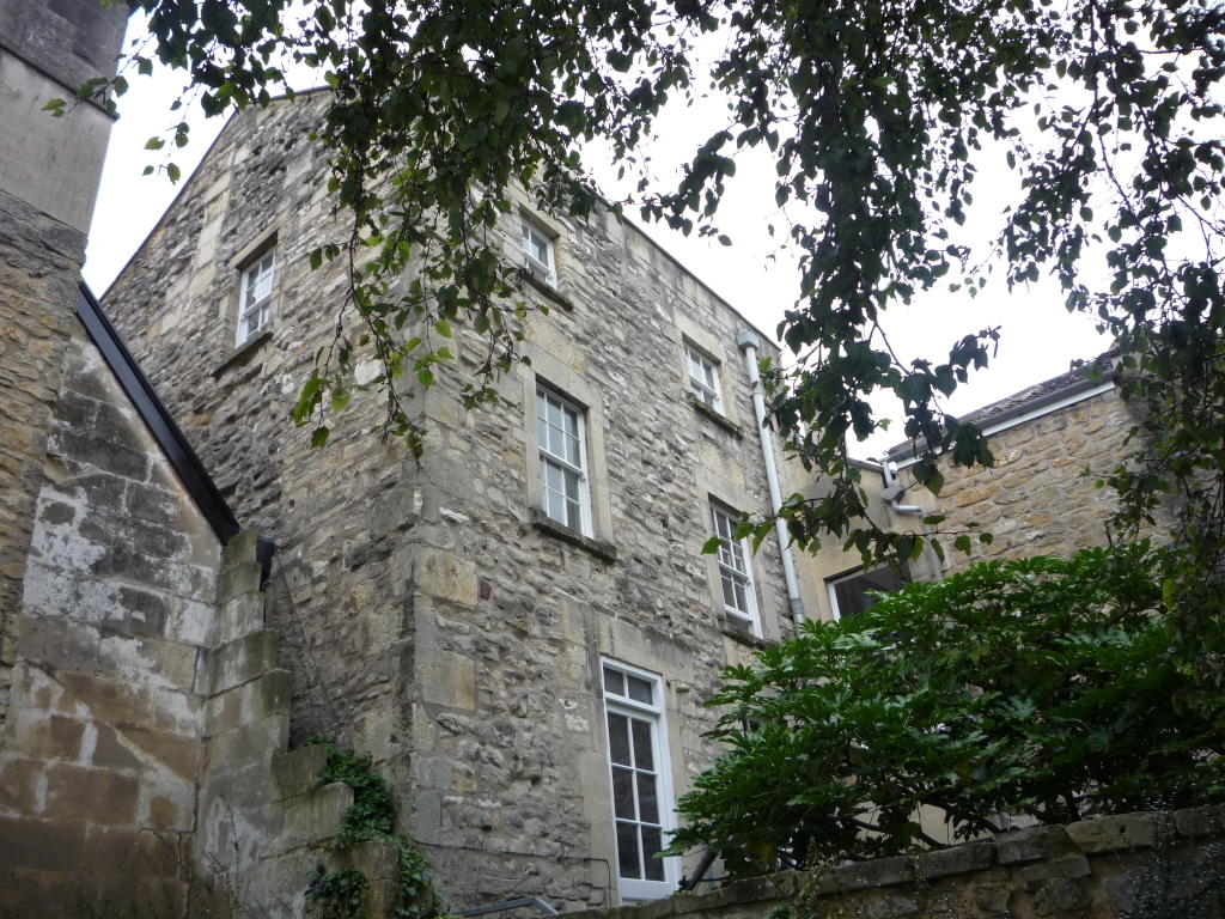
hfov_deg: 60.0
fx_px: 1062
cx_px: 612
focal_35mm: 30
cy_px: 460
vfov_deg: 46.8
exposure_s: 1/125
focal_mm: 5.2
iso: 100
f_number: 4
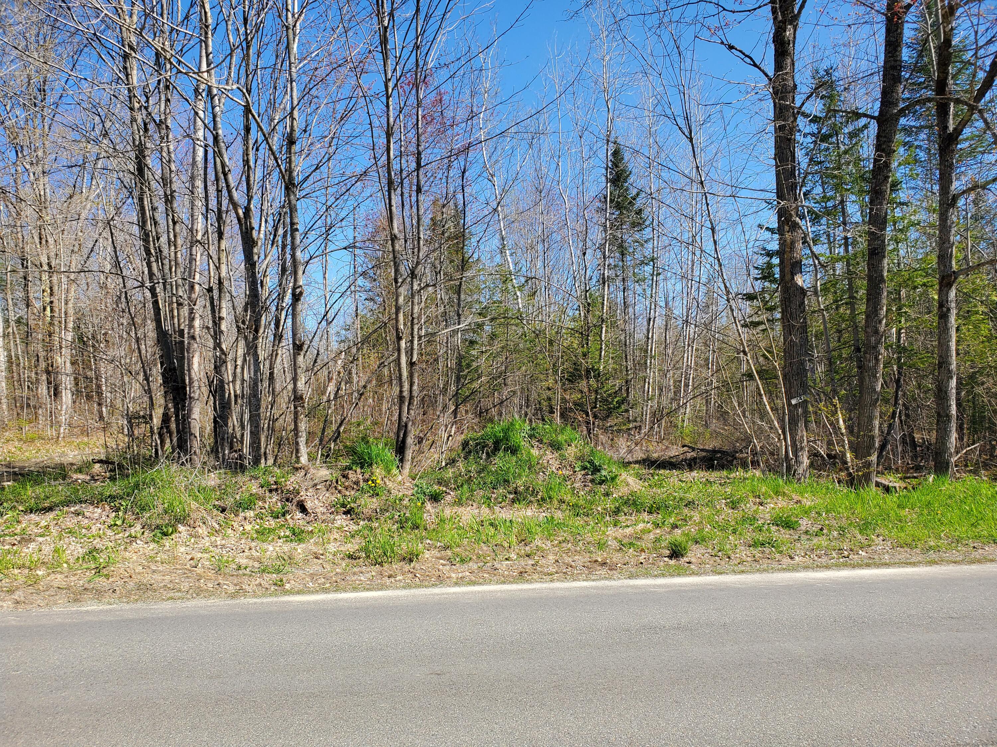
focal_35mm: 26
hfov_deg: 67.3
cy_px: 374
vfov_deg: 53.1
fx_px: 749
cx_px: 498
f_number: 2.4
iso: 50
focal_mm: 4.3
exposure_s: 1/813
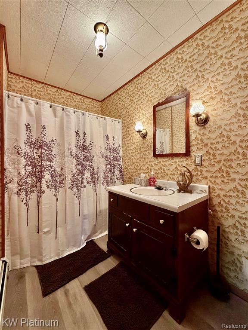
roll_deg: -0.3
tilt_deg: -1.3
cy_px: 165
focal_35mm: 14
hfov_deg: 85.7
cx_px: 124
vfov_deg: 102.1
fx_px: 134
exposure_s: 1/60
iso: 250
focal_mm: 2.22
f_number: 2.2
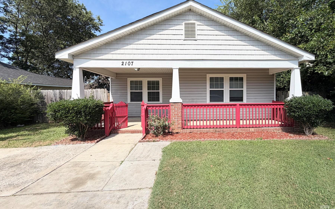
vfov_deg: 67.9
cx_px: 188
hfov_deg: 93.9
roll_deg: +0.5
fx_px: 155
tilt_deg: -0.7
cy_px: 98
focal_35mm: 17
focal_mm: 2.22
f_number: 2.2
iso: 25
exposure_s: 1/770
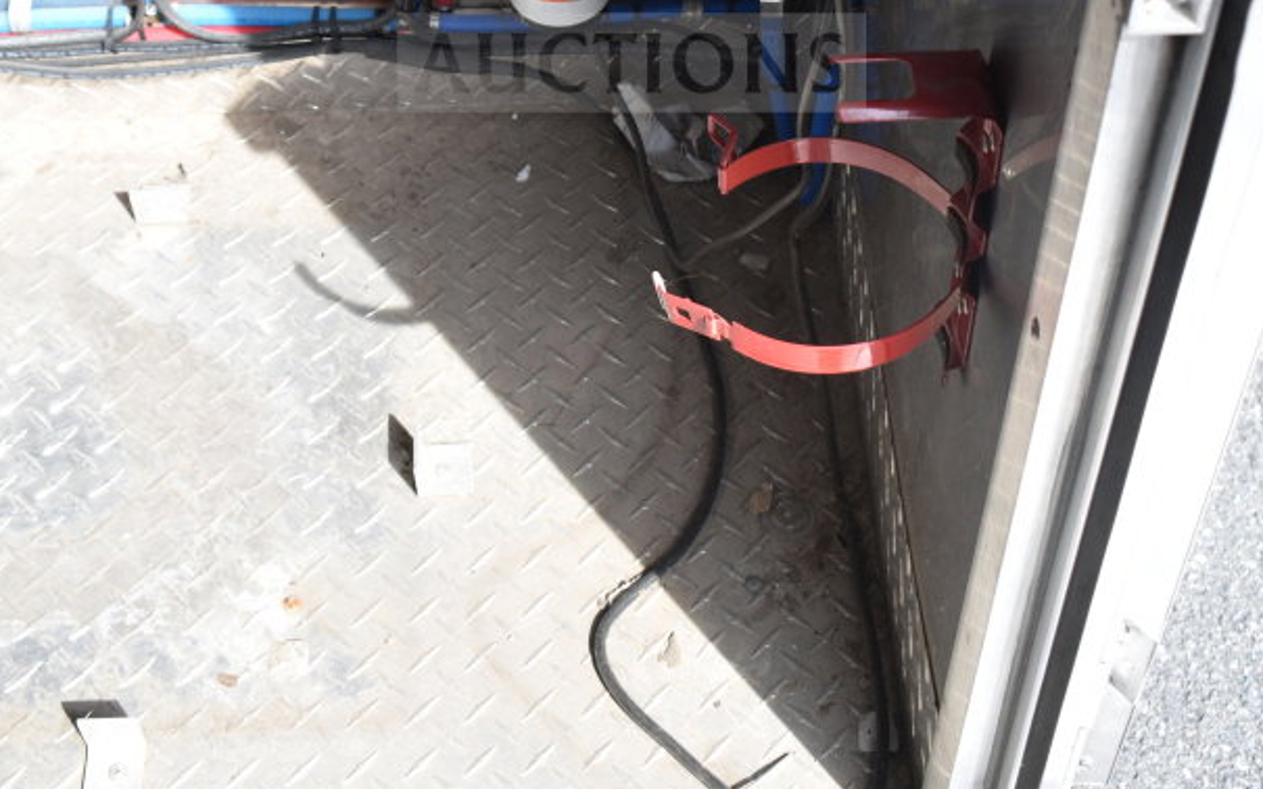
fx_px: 1988
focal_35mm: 58
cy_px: -53
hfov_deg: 35.2
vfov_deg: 21.4
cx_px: 630
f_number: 5.6
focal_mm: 25
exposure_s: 1/125
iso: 100
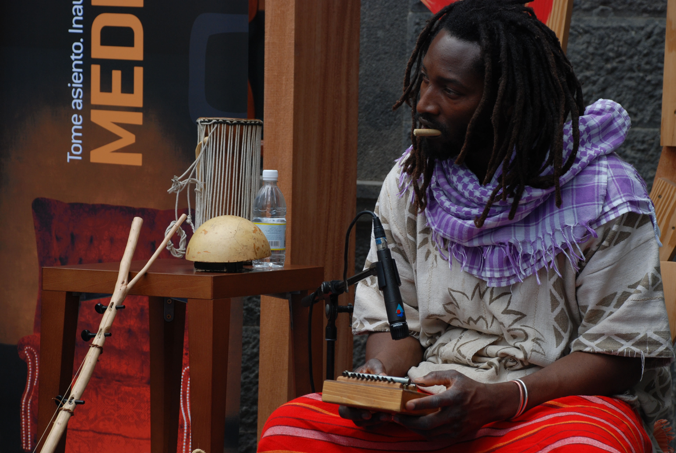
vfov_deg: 13.1
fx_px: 1974
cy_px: 226
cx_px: 338
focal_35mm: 105
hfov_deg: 19.4
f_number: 5.6
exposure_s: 1/125
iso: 180
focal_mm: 70
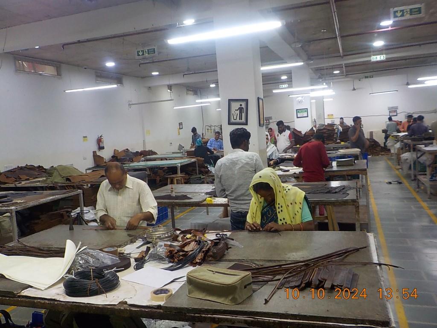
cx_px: 218
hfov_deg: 60.0
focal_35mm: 30
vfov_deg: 46.8
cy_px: 164
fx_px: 379
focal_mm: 4.1
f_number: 3.3
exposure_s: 1/30
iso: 250
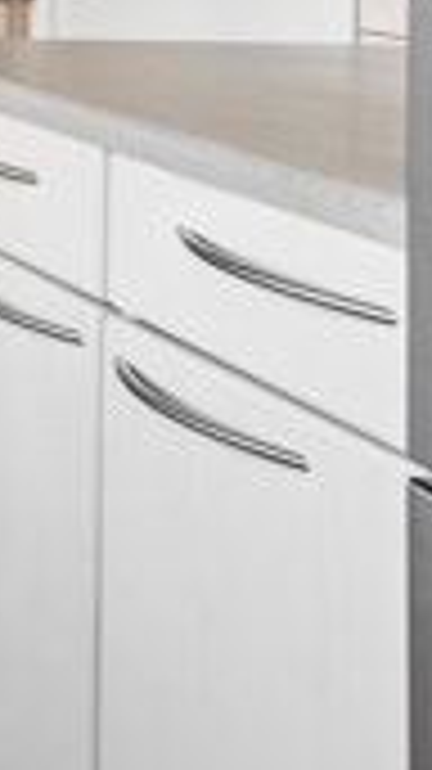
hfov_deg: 9.4
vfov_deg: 20.4
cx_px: -900
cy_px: -146
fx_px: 1999
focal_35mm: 98
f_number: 7.1
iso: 800
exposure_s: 1/50
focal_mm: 20
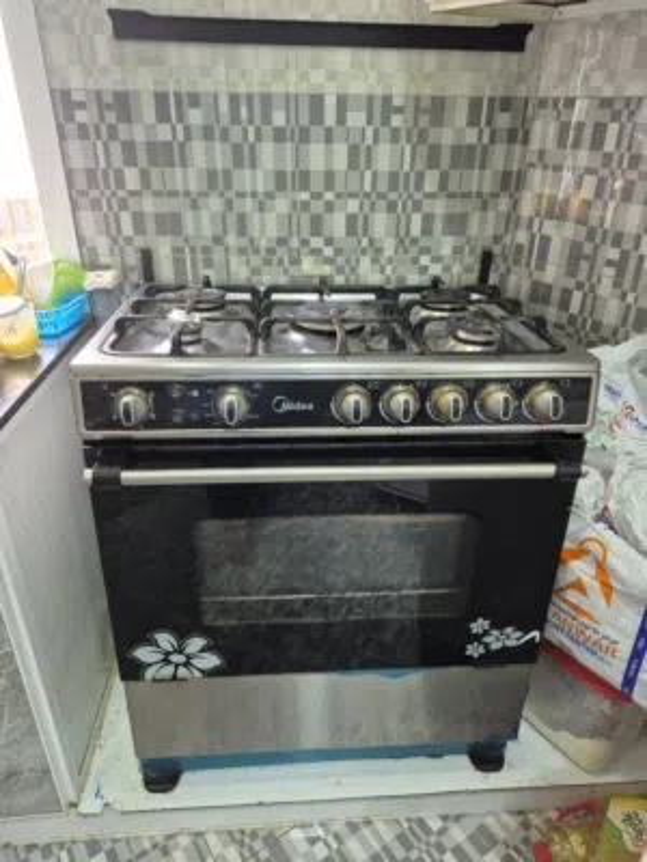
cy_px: 431
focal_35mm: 23
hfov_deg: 58.9
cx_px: 324
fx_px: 573
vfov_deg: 73.9
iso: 320
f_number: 1.8
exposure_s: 1/100
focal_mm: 5.4
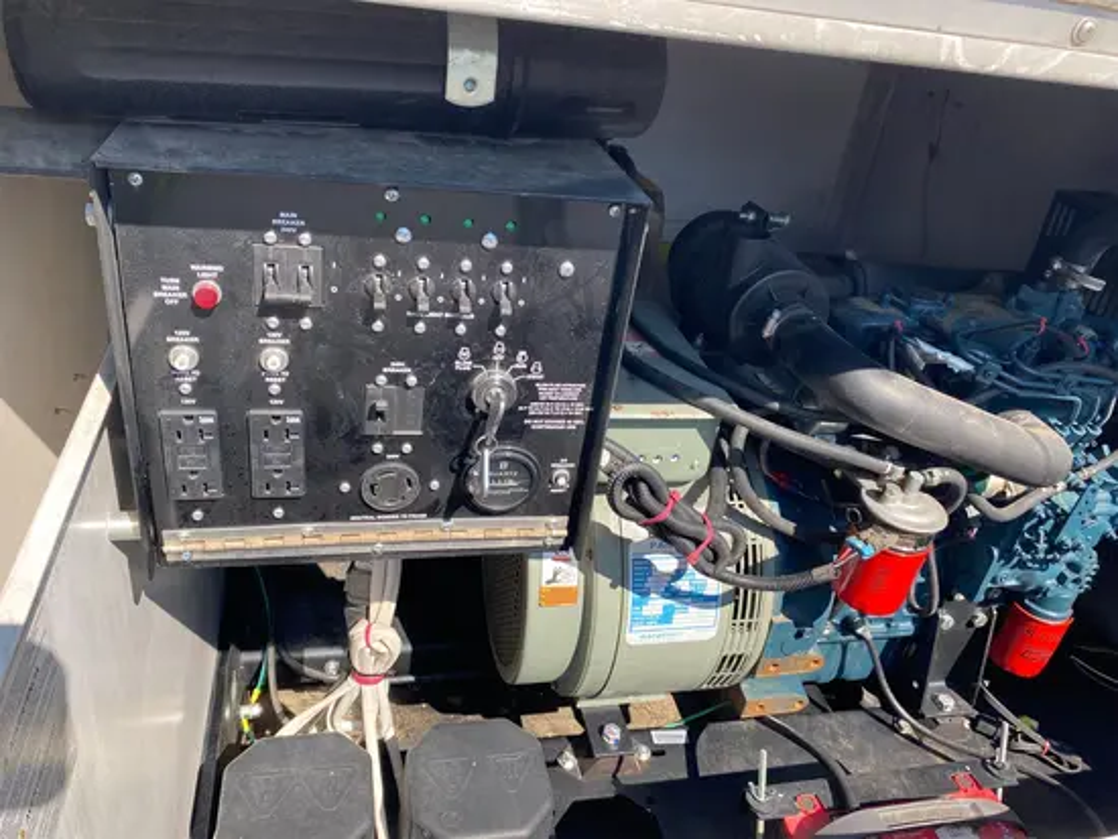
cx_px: 559
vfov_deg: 53.1
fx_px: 840
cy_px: 420
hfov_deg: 67.3
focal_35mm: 26
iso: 32
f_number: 1.8
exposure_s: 1/690
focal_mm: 4.25
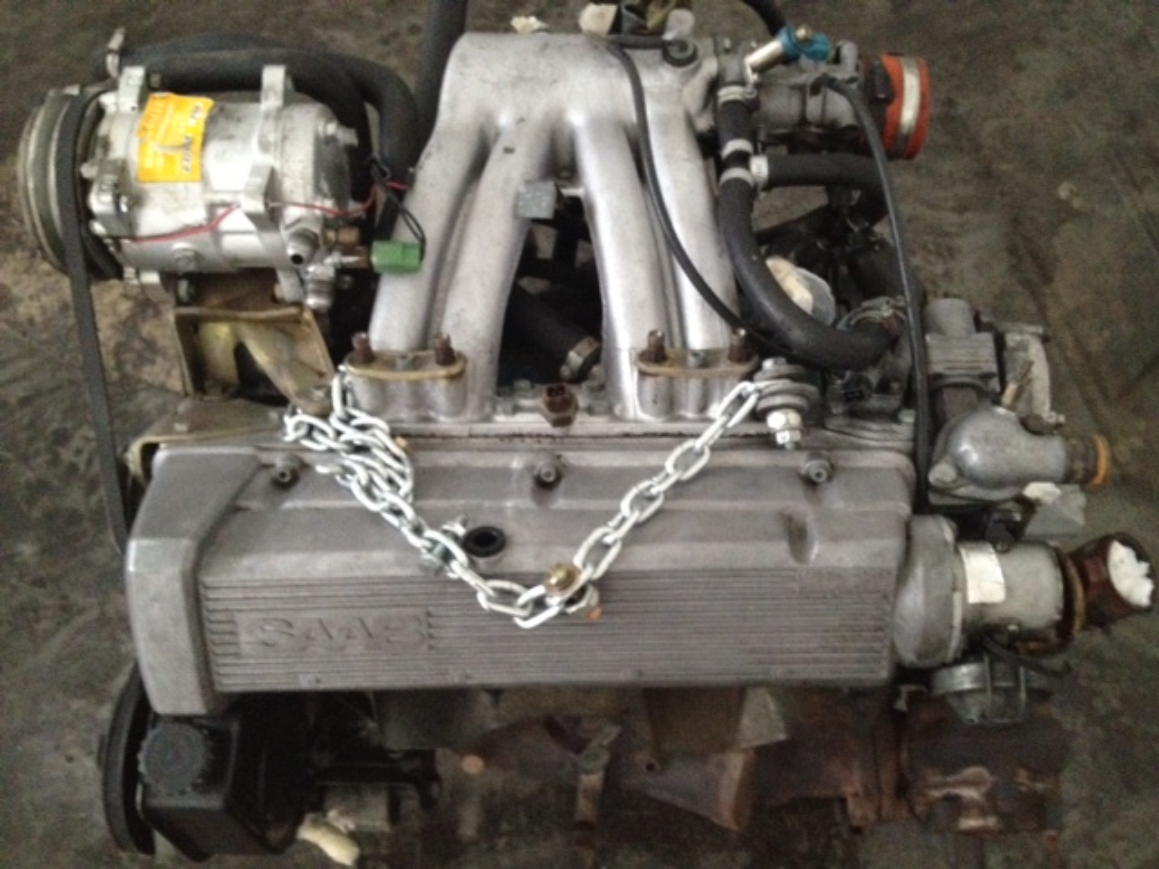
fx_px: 1172
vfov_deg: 40.7
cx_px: 580
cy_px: 434
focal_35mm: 35
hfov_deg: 52.6
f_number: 2.4
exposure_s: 1/15
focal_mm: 4.28
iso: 640
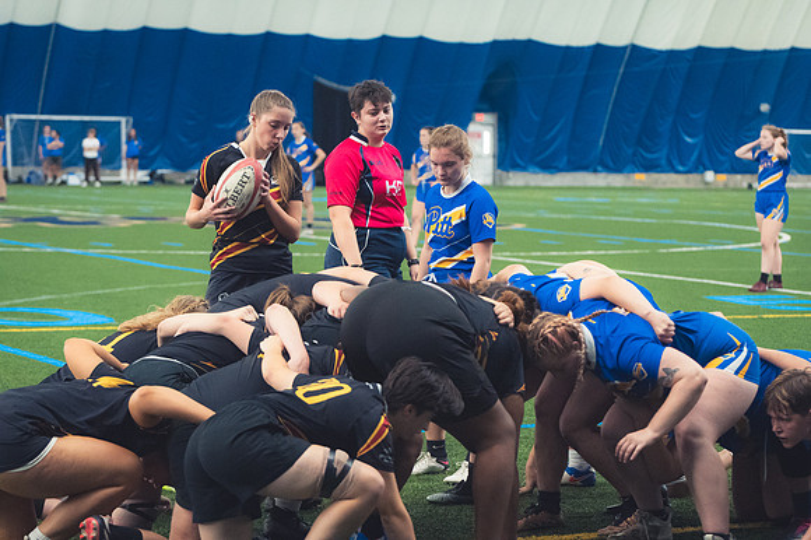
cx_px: 406
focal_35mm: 105
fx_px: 2364
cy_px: 270
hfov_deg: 19.5
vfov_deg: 13.0
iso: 5000
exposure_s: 1/320
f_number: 2.8
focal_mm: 70
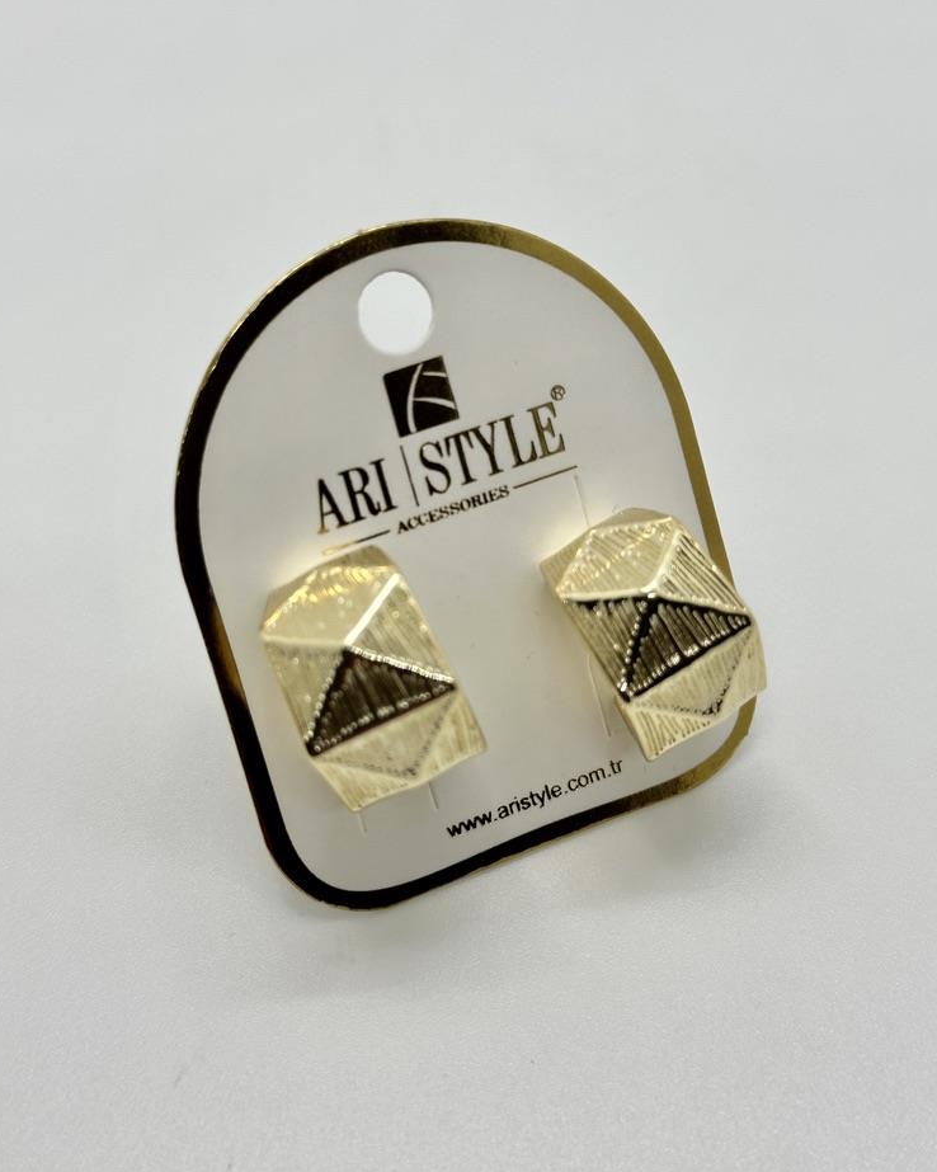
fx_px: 1803
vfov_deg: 36.0
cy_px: 545
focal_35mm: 52
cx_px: 470
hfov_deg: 29.1
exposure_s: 1/218
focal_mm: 6.86
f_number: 1.78
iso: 50
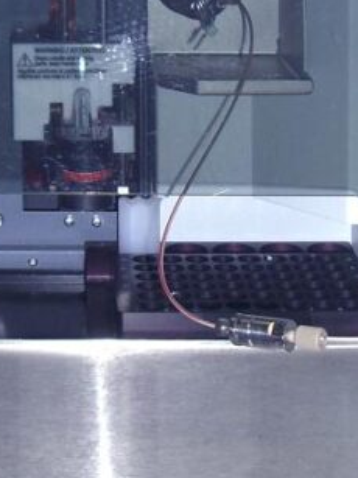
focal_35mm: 99
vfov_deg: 19.8
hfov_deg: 14.9
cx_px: 170
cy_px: 269
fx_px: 1366
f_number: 2.7
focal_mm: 6.2
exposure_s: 1/60
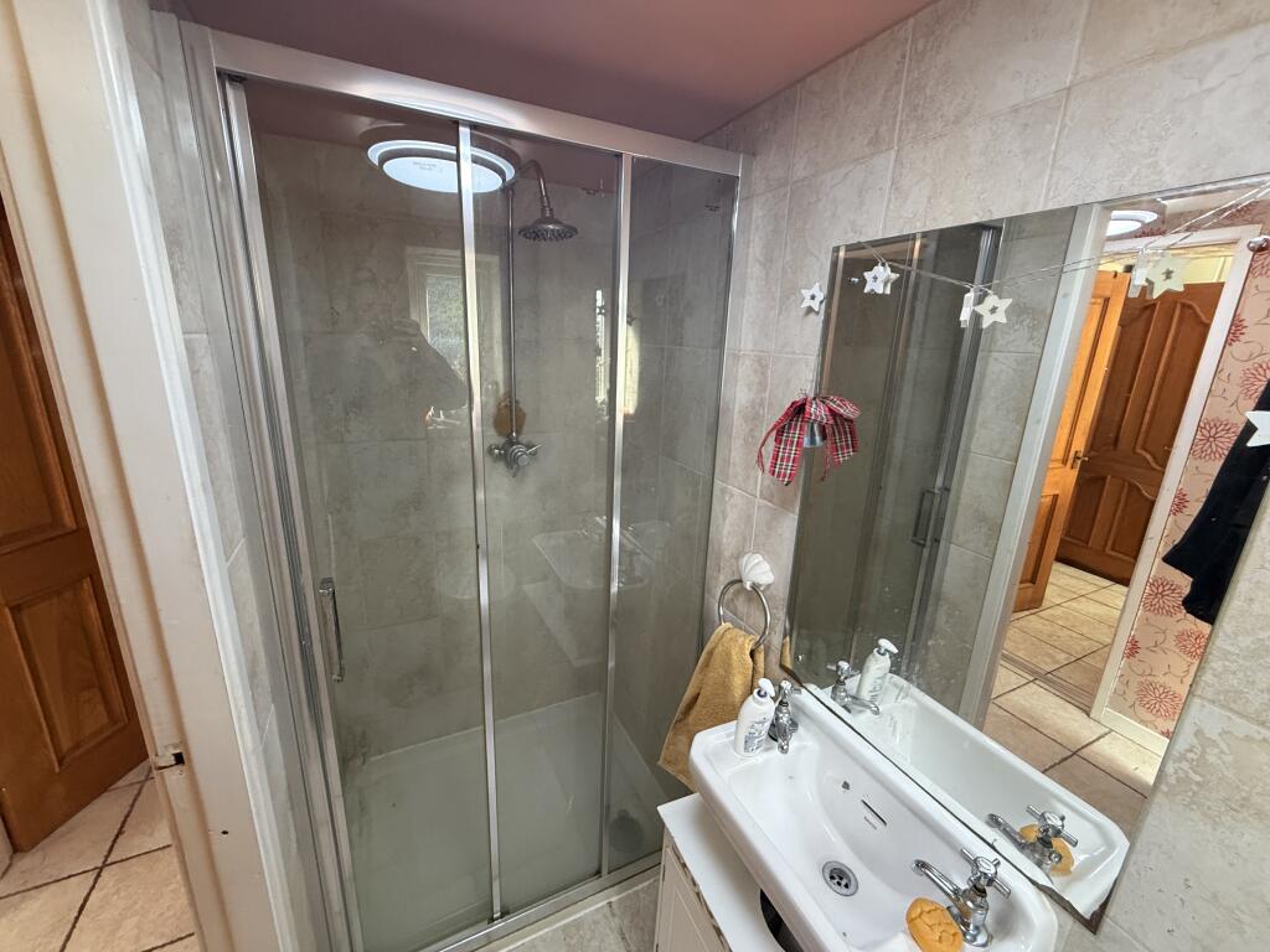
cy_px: 476
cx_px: 635
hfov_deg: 102.1
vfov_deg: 85.7
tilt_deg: -14.7
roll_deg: -1.7
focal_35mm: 14
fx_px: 514
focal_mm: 2.22
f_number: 2.2
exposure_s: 1/121
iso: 320
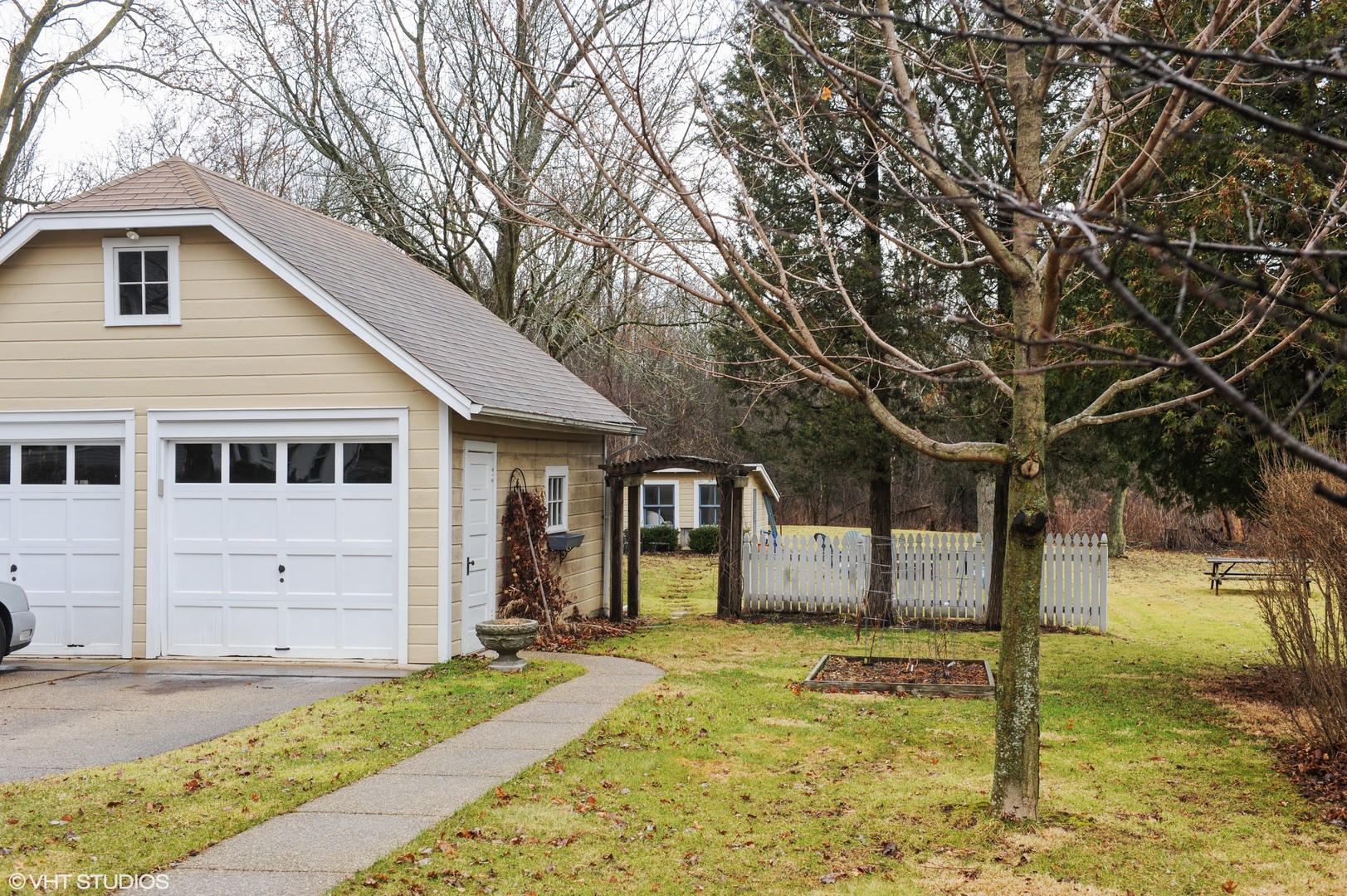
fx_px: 1570
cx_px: 674
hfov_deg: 46.4
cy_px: 448
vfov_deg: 31.9
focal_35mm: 42
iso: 200
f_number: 8
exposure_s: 1/40
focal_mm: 42
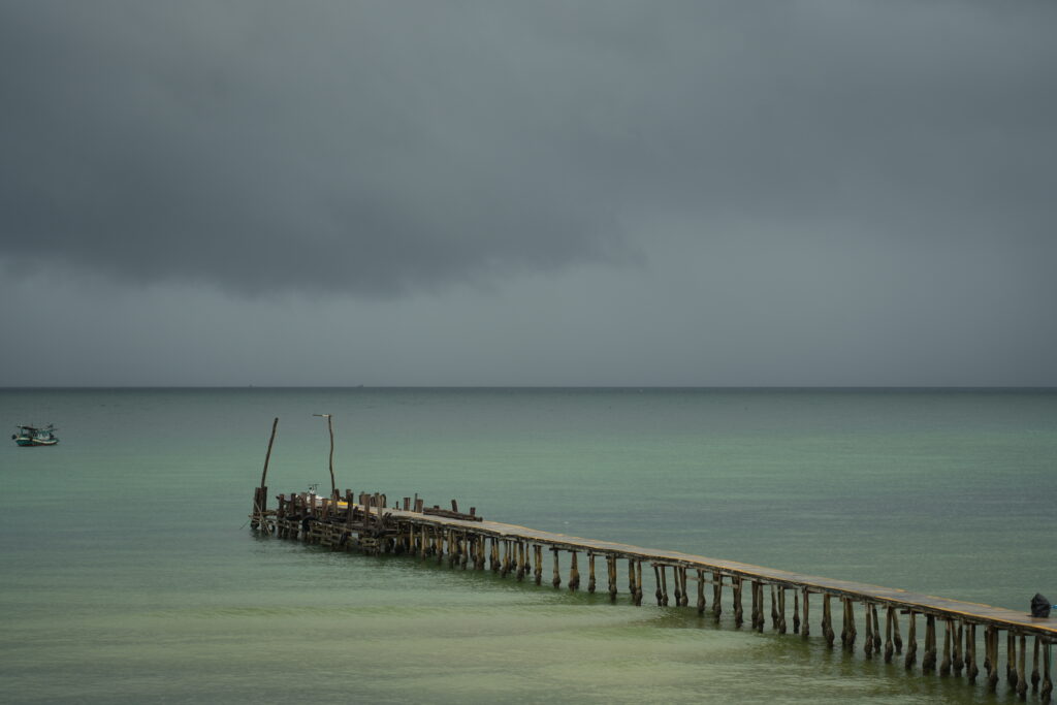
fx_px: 3083
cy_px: 352
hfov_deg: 19.5
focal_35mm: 105
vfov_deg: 13.0
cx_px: 528
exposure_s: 1/160
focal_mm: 105
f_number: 4
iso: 100
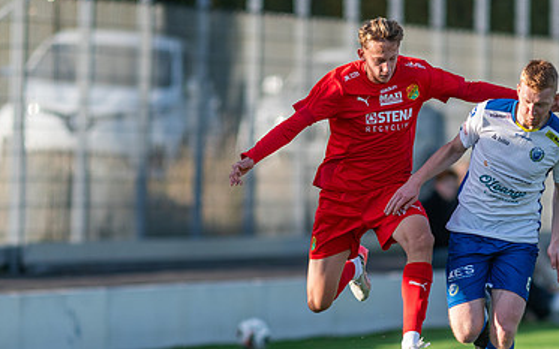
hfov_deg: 2.9
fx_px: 10876
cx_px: 304
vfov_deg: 1.8
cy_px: 231
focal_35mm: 714
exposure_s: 1/2000
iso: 360
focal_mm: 300
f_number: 3.2
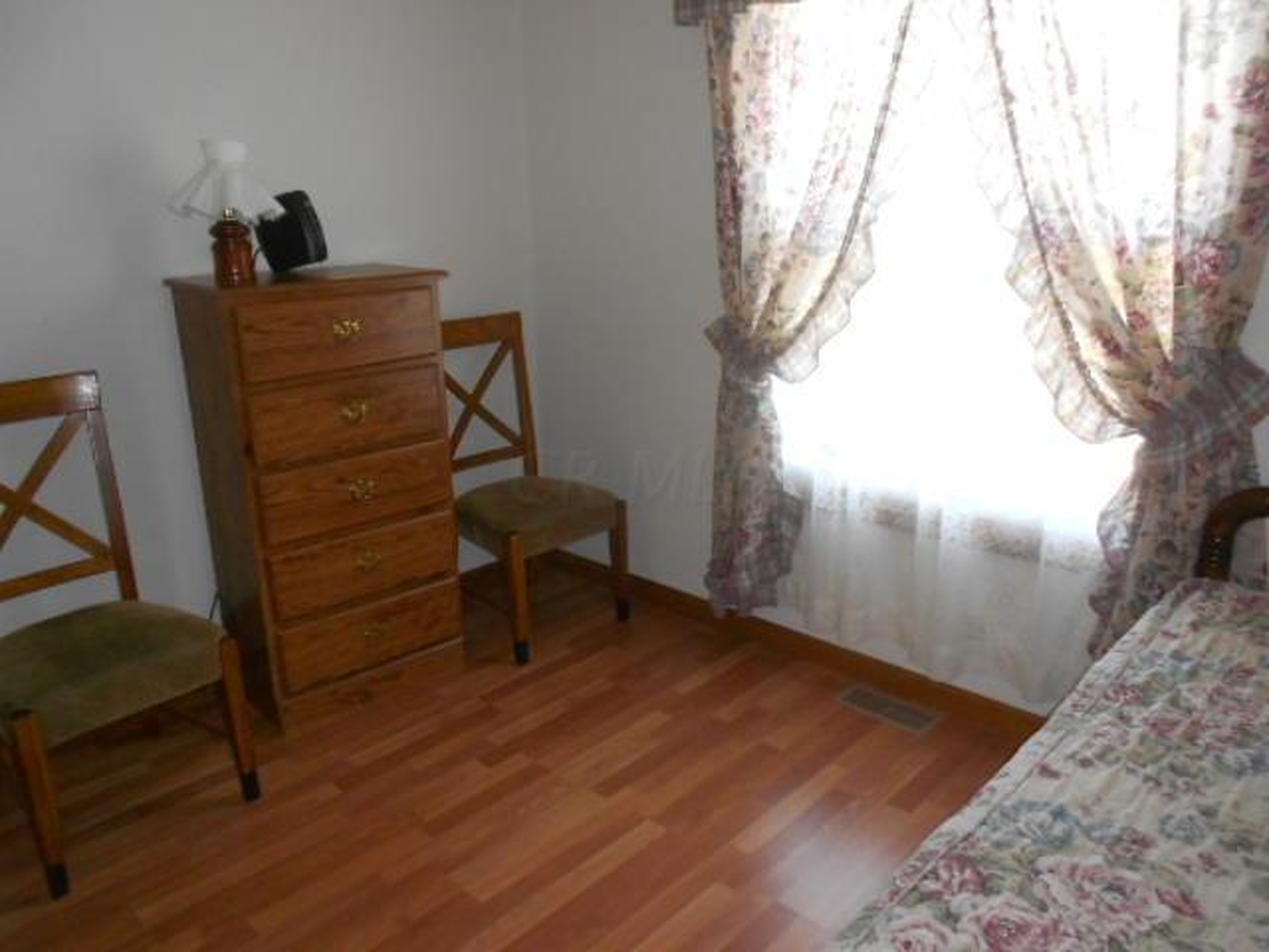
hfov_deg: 67.3
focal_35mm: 26
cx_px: 634
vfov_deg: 53.1
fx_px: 953
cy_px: 476
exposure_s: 1/25
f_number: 3.2
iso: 200
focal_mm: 4.6
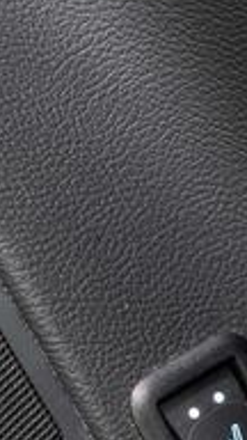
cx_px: 217
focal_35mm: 98
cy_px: 418
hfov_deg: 12.3
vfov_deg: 21.2
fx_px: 1141
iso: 1600
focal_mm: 28
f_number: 3.2
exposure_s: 1/50
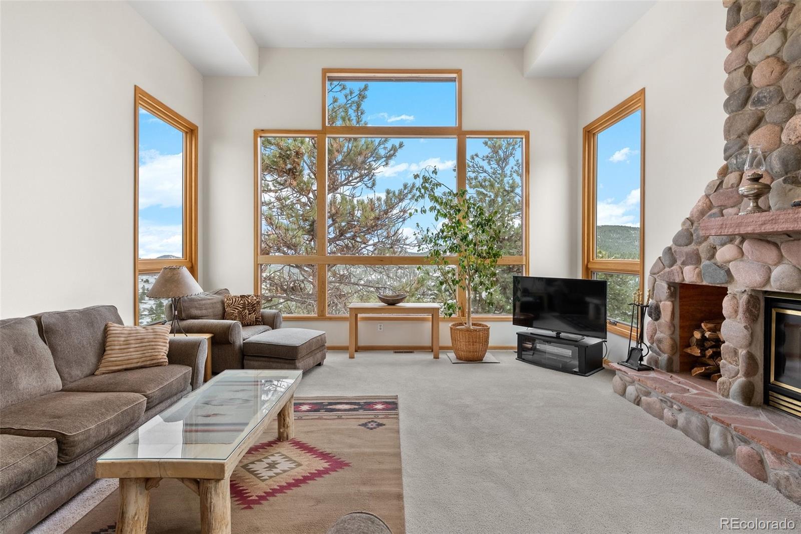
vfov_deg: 73.8
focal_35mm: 16
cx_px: 400
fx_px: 356
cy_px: 267
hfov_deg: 96.7
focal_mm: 16
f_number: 8
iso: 640
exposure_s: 1/20
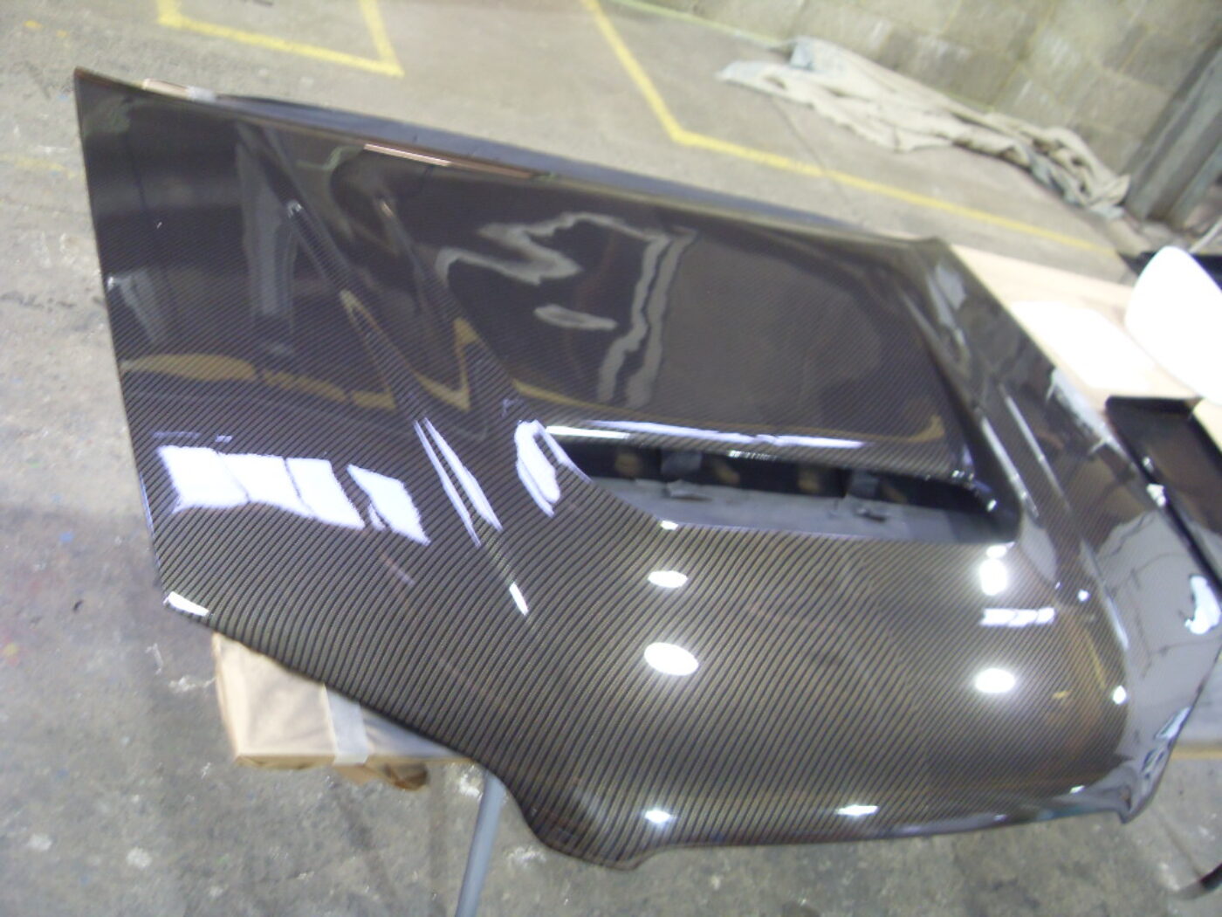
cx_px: 611
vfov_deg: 40.7
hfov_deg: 52.6
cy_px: 458
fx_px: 1236
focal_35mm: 35
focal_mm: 6.3
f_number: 2.8
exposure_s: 1/10
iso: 200
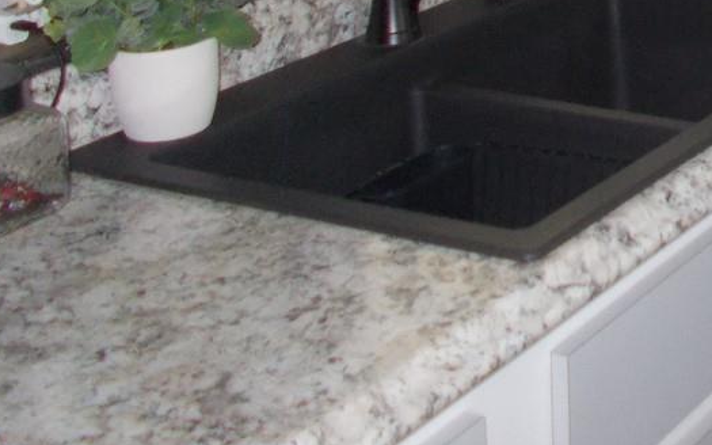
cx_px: 918
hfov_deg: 22.2
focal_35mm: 84
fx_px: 1630
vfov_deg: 14.2
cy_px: -278
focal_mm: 4.6
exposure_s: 1/25
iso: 200
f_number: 3.2
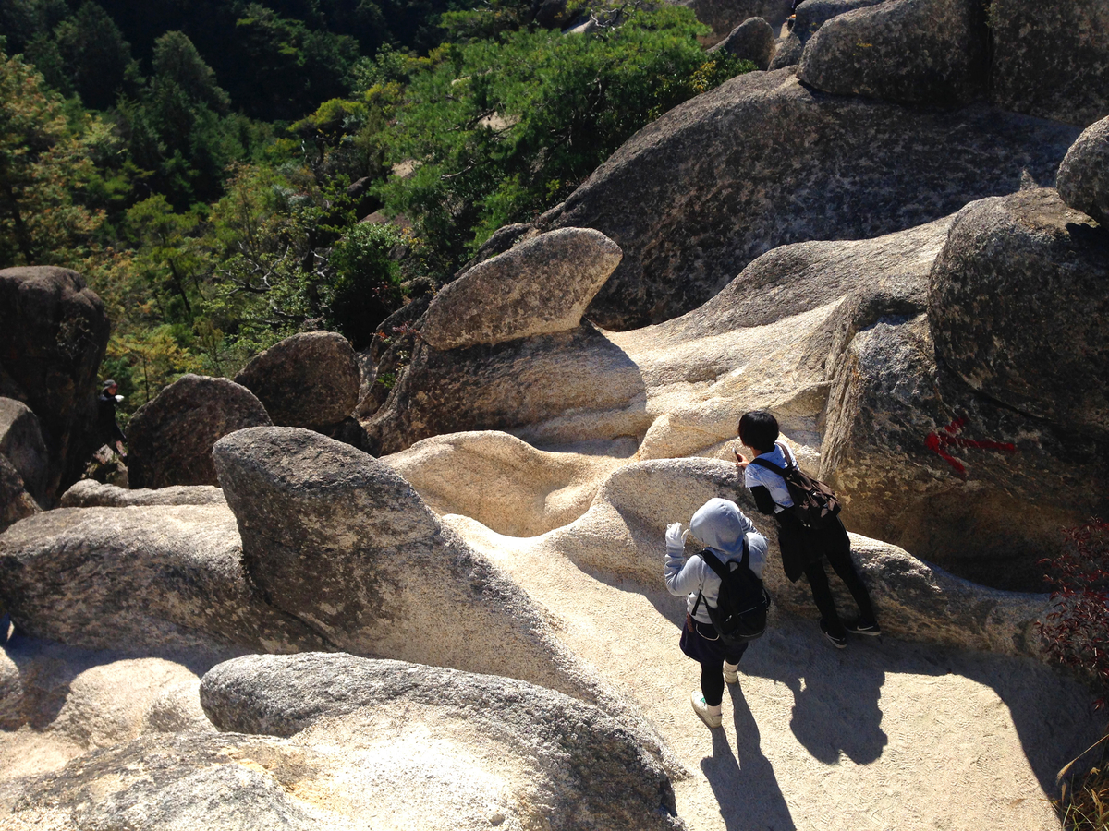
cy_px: 416
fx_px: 1057
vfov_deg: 42.9
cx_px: 554
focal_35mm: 33
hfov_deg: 55.4
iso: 50
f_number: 2.4
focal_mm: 4.12
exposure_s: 1/1595
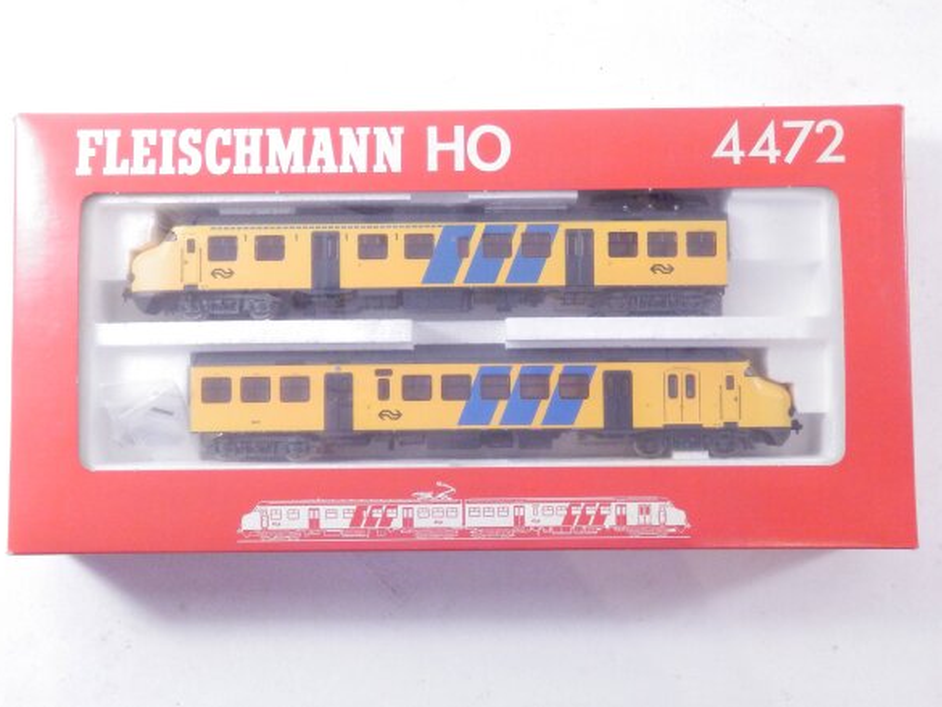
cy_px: 346
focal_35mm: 41
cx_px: 462
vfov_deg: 35.1
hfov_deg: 45.8
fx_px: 1116
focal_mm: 7.3
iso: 1000
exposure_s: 1/160
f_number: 3.7
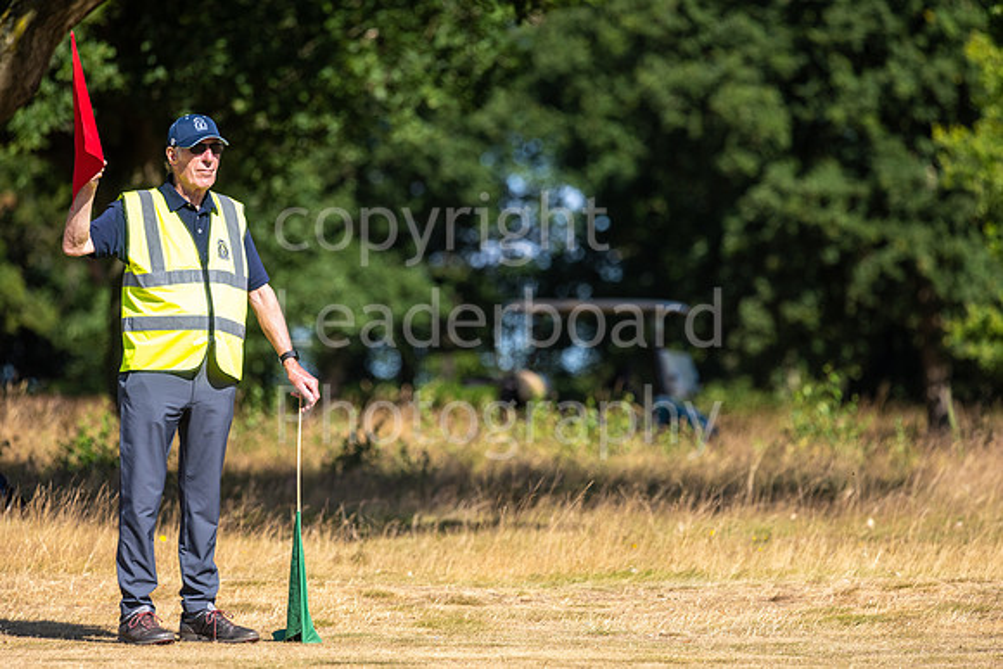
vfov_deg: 4.6
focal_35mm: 300
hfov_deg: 6.9
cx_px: 502
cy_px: 334
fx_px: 8360
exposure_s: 1/2000
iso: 250
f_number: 5
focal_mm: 300
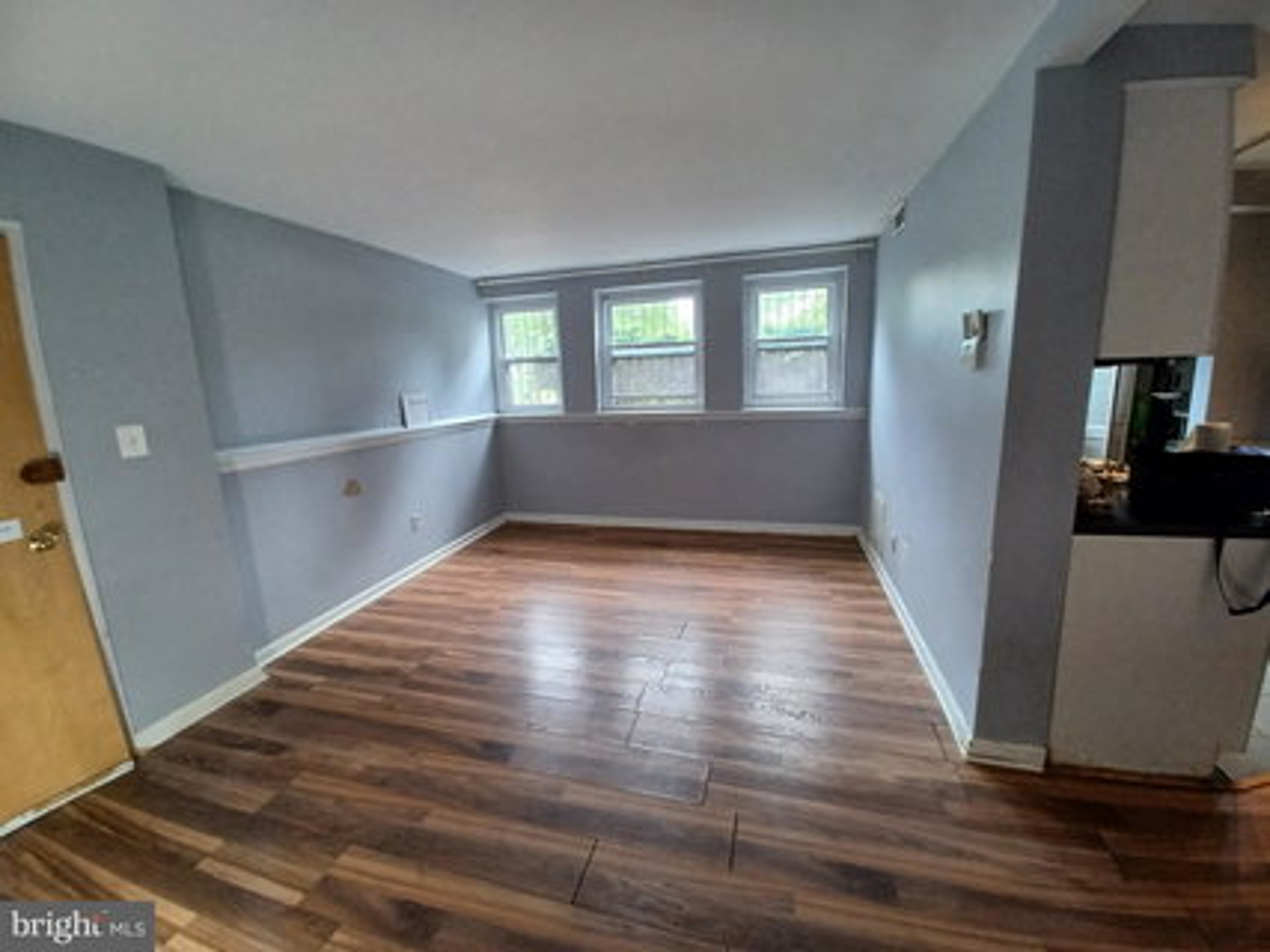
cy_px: 476
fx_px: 477
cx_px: 635
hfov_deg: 106.2
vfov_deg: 89.9
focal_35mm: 13
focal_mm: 1.42
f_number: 2.2
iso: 125
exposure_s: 1/33
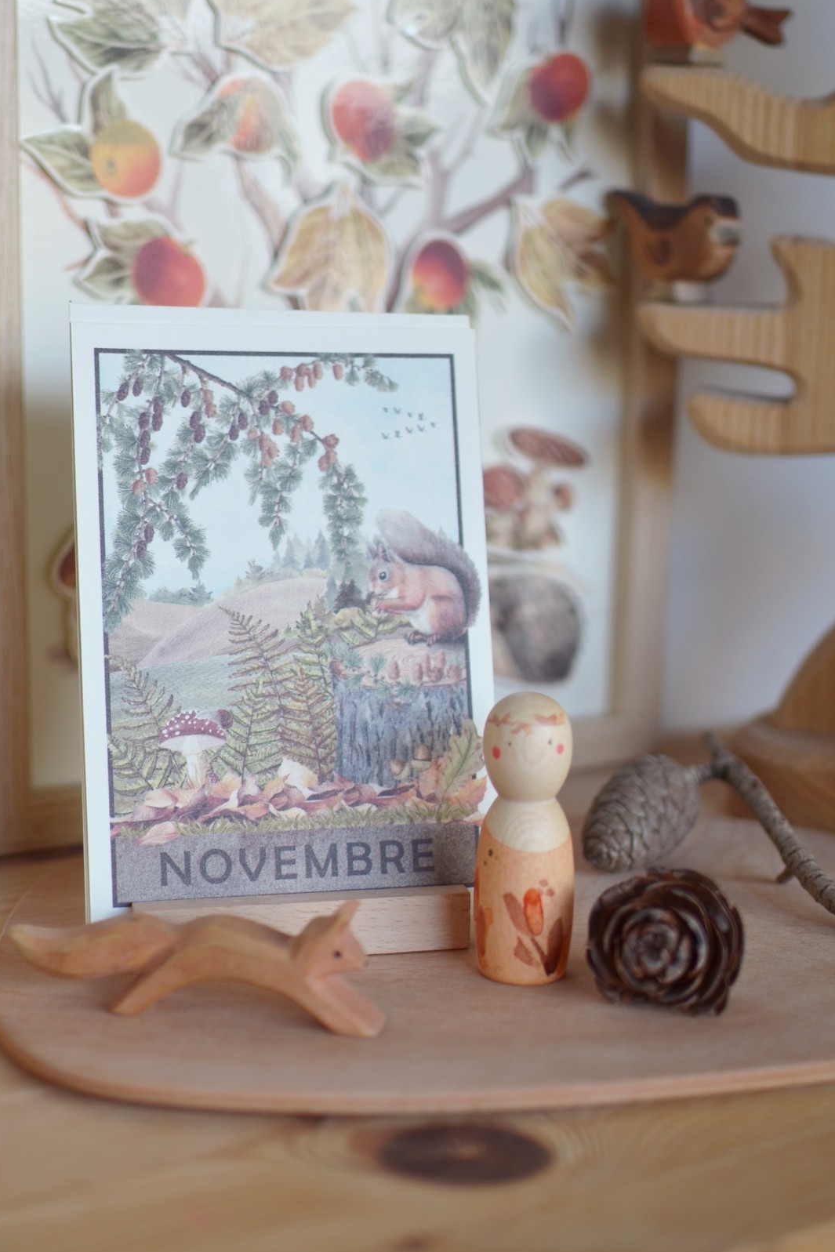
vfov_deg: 37.2
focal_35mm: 54
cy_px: 630
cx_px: 419
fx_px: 1861
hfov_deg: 25.3
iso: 125
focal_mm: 35
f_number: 1.8
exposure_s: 1/100
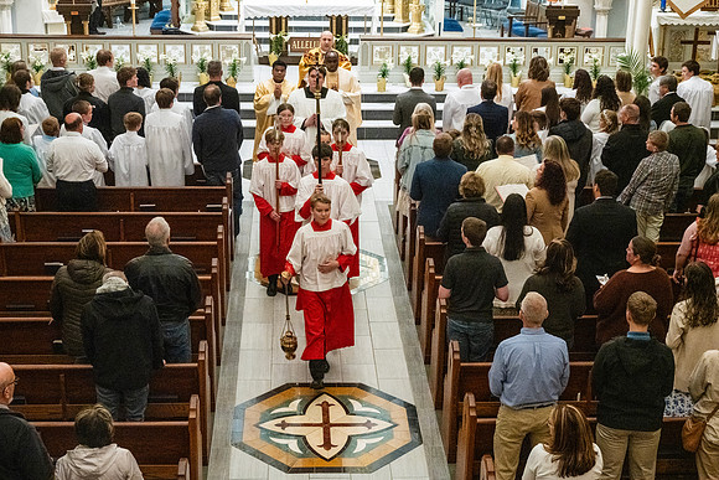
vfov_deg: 23.1
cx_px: 360
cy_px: 240
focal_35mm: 59
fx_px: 1171
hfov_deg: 34.1
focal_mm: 56
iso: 5000
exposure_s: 1/60
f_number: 8
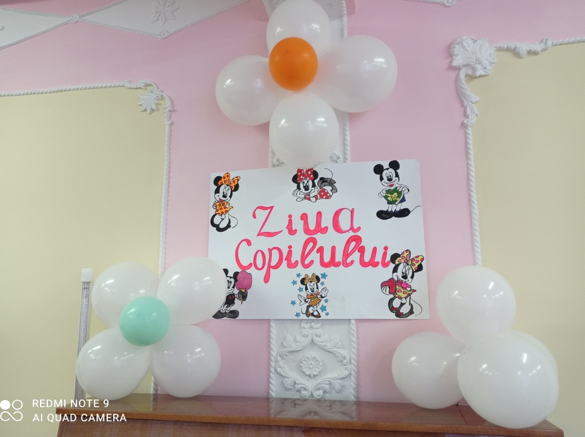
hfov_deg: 61.7
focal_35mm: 29
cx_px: 283
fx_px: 489
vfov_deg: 48.1
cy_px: 215
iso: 329
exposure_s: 1/33.3
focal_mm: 4.74
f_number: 1.79
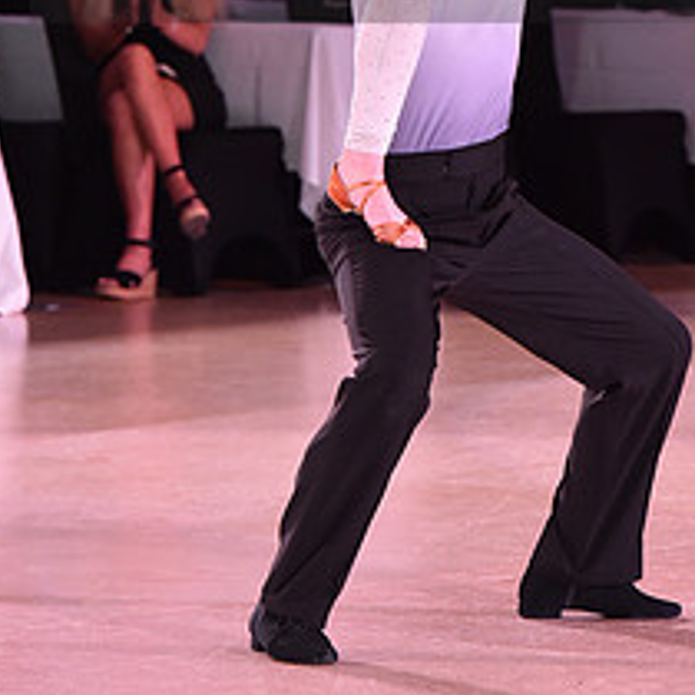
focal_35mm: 400
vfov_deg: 4.4
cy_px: -86
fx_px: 9086
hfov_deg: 4.4
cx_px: 488
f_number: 5
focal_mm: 170
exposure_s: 1/320
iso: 2500
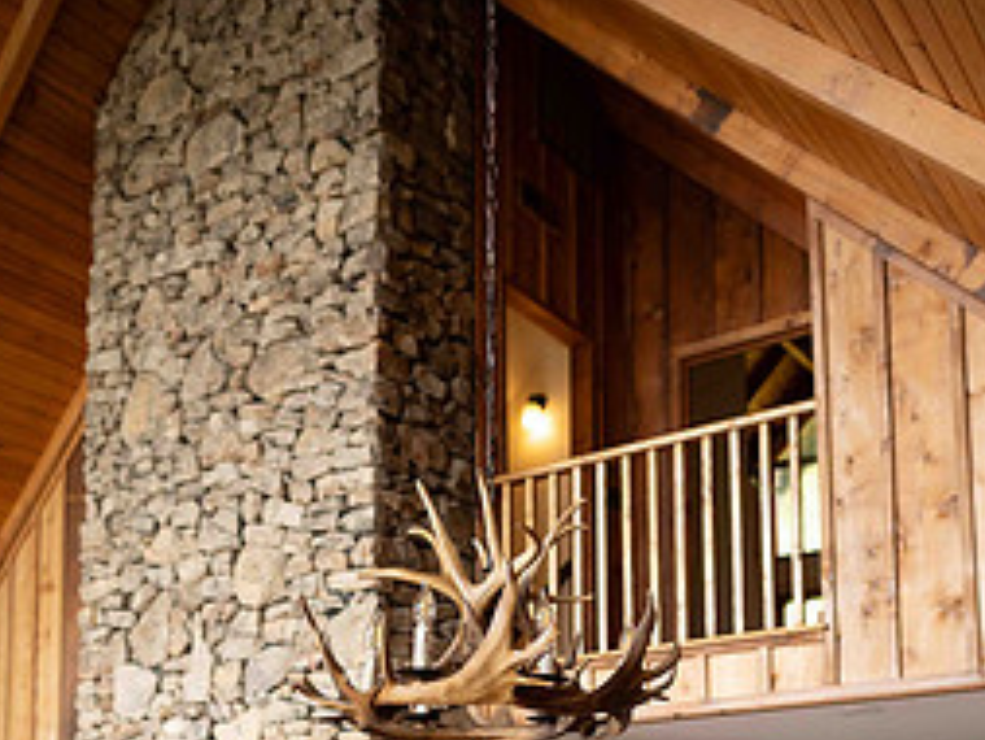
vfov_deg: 31.9
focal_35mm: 41
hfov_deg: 45.6
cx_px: 557
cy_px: 771
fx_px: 1167
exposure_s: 1/250
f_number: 2.5
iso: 1000
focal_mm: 24
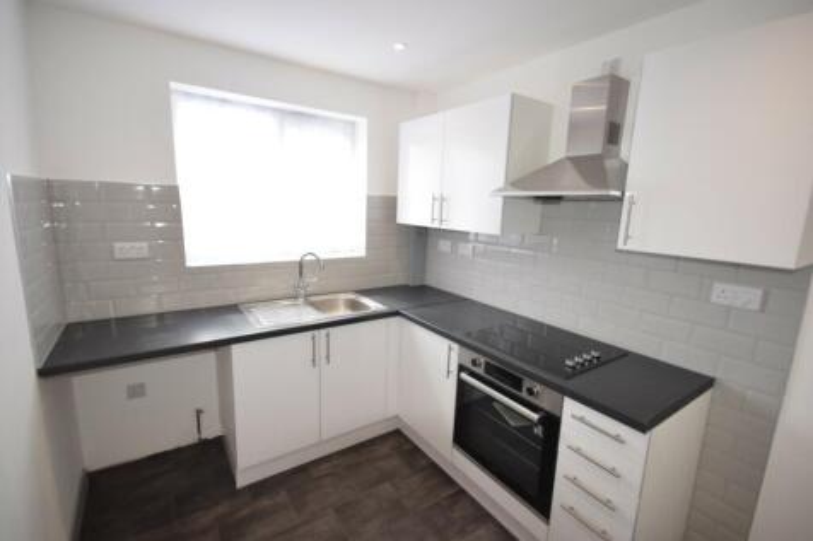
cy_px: 270
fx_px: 372
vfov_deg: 72.0
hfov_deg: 95.0
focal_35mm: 16
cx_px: 406
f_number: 5.6
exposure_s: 1/125
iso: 640
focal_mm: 11
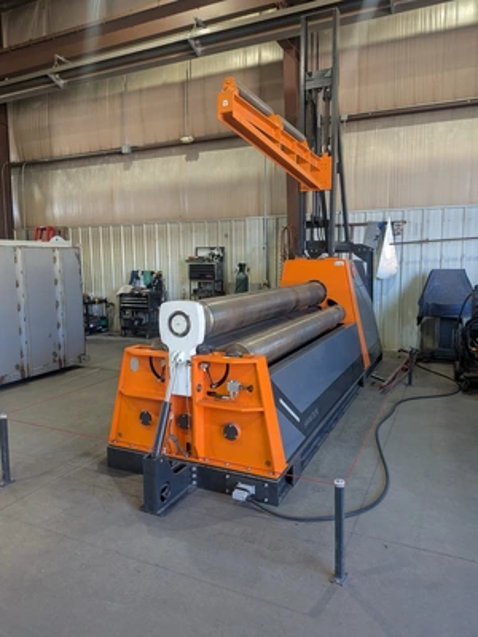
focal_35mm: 24
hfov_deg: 56.8
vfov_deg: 71.6
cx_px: 239
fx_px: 442
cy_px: 318
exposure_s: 1/30
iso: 35
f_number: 1.7
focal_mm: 4.53
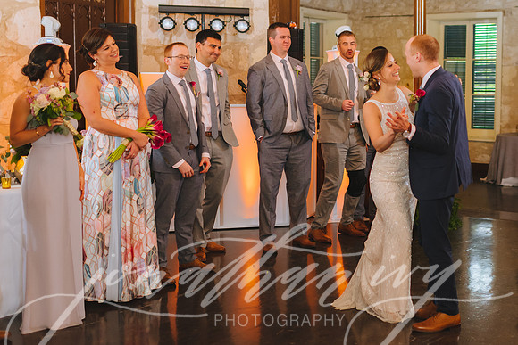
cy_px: 149
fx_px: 775
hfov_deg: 36.0
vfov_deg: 25.1
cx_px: 394
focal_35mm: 54
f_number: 2
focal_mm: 35
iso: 1250
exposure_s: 1/200
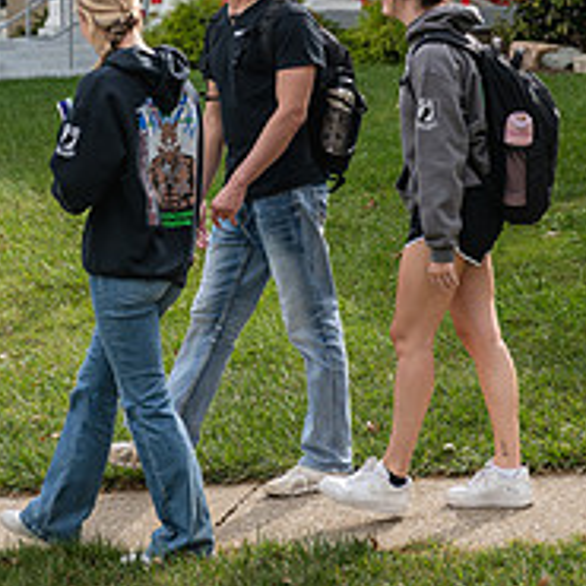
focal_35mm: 116
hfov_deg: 15.0
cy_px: -41
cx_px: 241
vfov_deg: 14.7
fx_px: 2222
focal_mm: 56
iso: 200
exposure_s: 1/800
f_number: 4
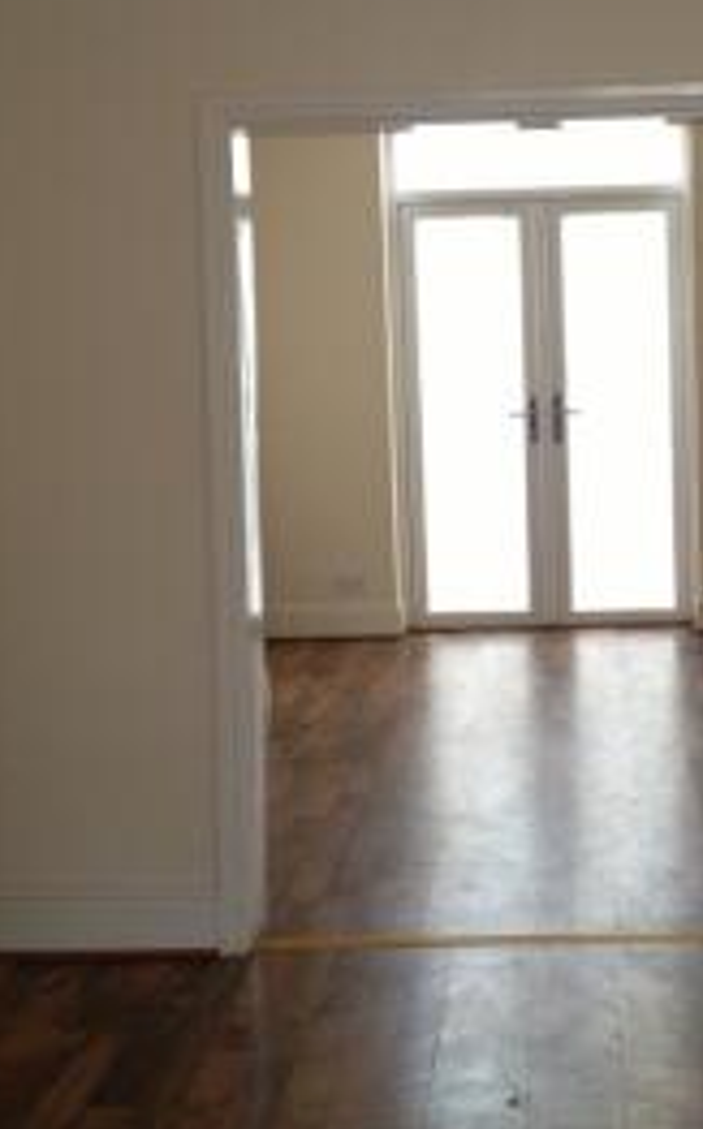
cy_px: 459
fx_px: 1907
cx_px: 587
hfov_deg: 20.6
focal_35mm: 62
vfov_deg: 32.9
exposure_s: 1/30
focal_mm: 4.28
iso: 100
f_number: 2.4
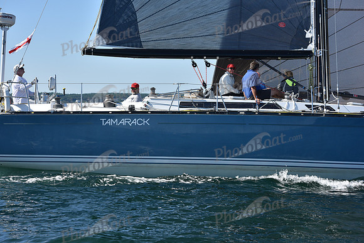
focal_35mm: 90
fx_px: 910
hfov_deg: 22.6
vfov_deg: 15.2
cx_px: 182
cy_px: 122
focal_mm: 90
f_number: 6.3
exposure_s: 1/1250
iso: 250
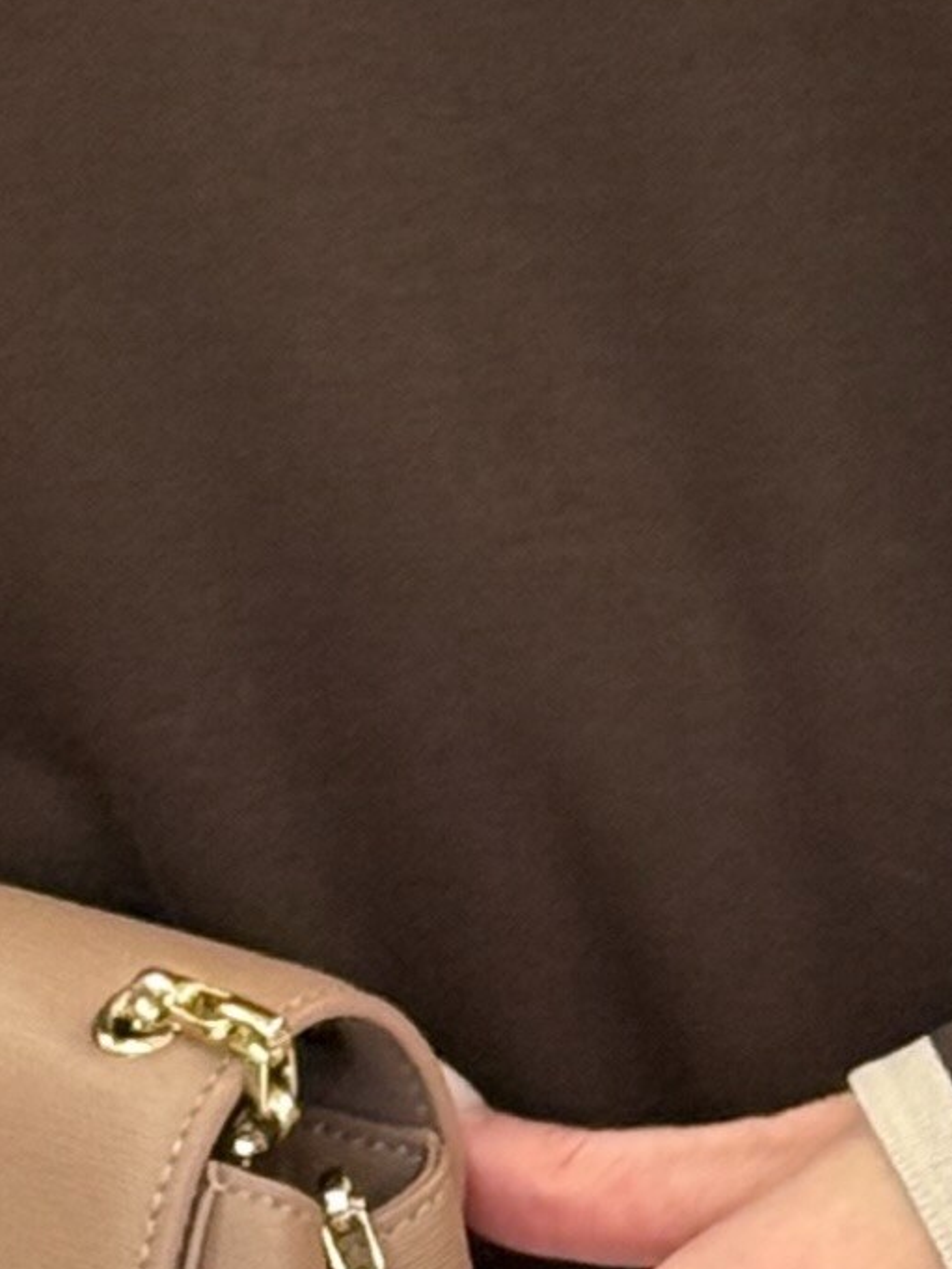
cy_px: -742
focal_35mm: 284
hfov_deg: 5.2
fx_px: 10411
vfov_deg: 6.9
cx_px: 712
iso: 125
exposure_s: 1/60
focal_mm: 6.76
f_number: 1.78
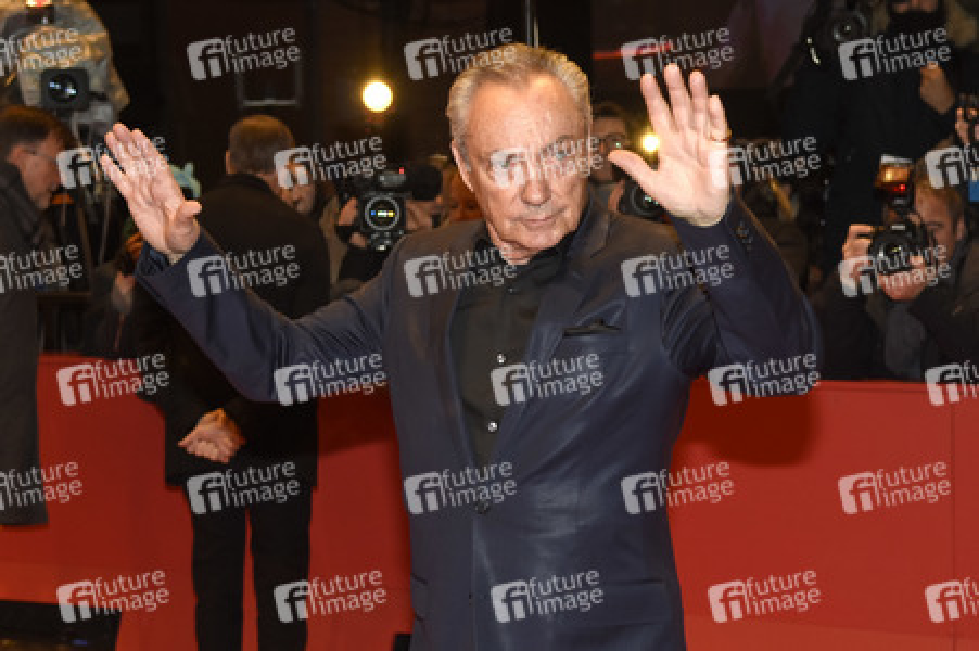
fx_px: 1957
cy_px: 326
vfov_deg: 18.9
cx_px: 490
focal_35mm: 72
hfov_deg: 28.1
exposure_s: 1/250
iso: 640
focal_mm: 48
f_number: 5
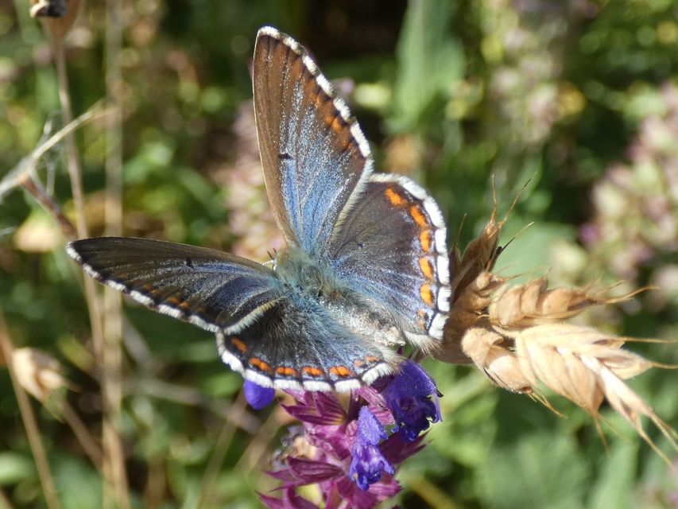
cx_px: 339
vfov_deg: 36.8
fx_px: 764
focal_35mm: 39
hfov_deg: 47.9
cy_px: 254
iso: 80
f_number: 3.6
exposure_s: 1/200
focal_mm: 7.1
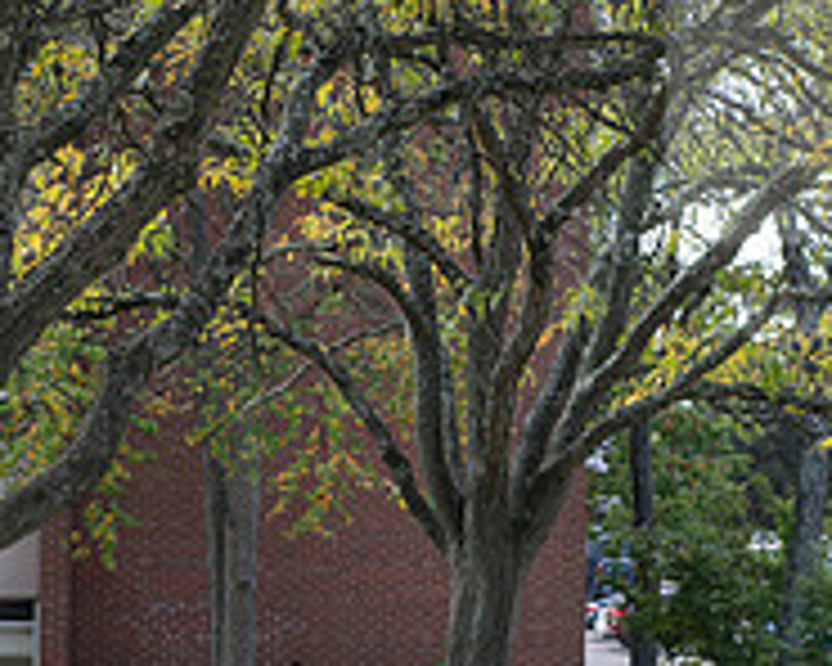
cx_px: 531
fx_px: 4482
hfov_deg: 10.6
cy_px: 412
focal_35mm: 182
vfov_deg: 8.5
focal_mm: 62
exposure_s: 1/320
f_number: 3.5
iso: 100
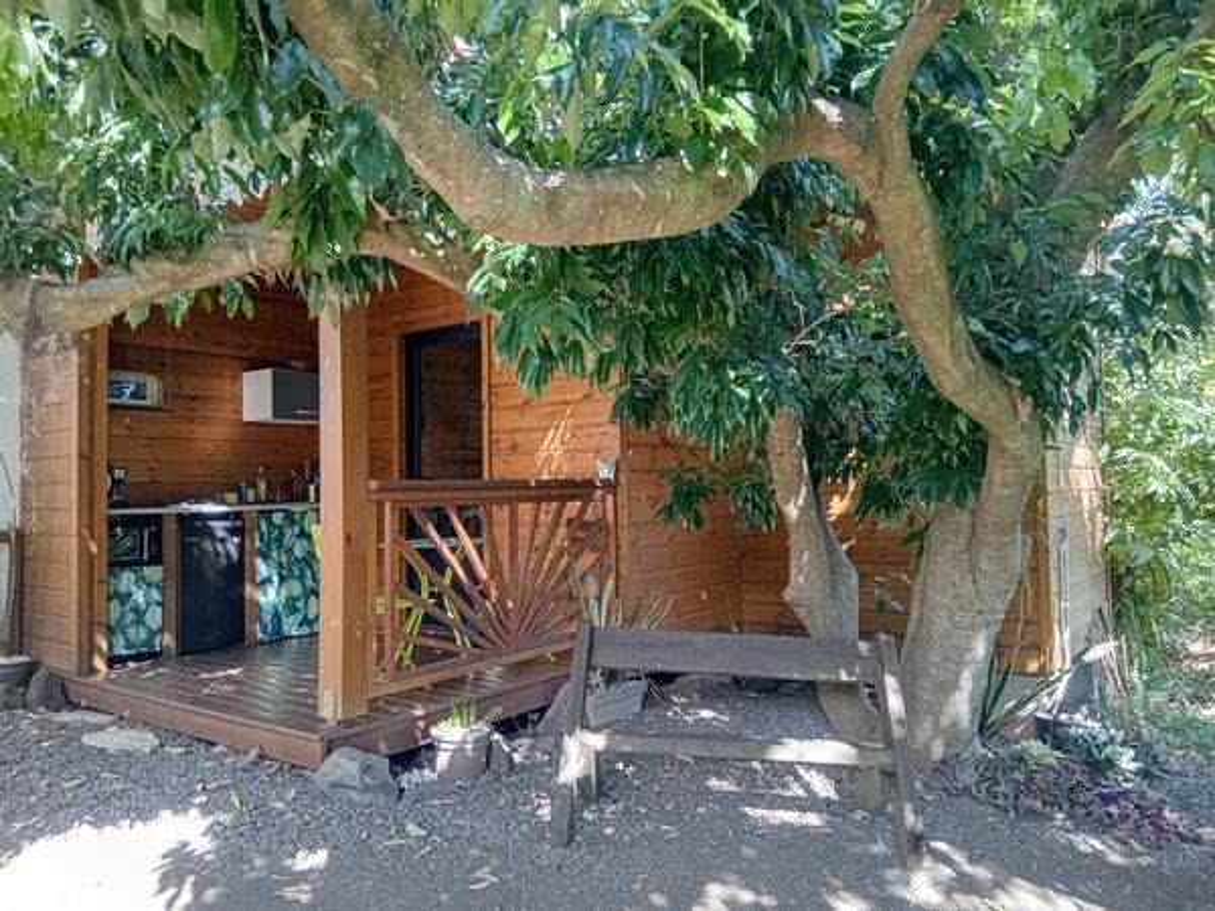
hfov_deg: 67.3
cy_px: 456
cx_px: 608
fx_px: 913
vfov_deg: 53.1
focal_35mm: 26
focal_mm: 3.88
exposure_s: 1/34.5
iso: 250
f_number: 1.8
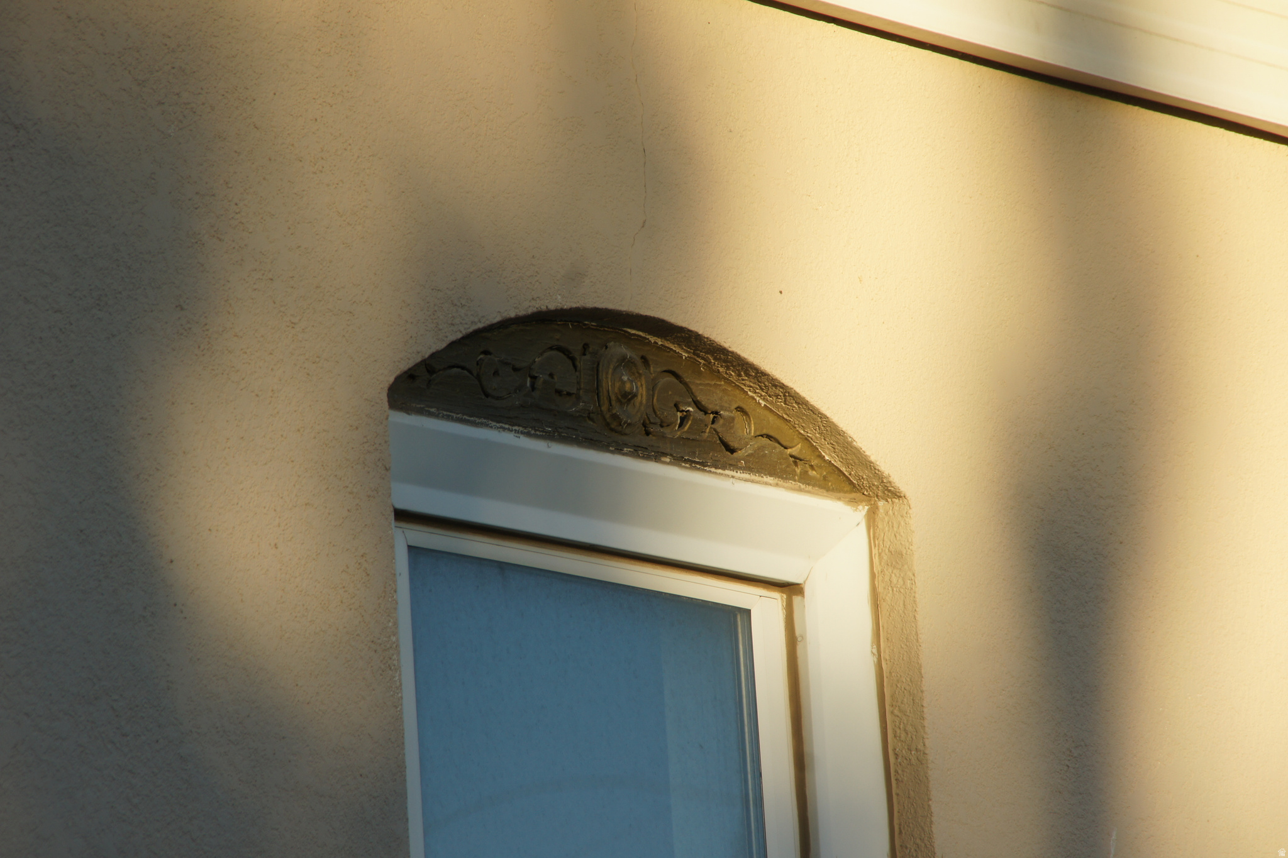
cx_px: 644
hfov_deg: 6.9
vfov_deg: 4.6
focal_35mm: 300
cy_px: 429
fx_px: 10732
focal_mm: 200
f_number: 9
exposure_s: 1/200
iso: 200
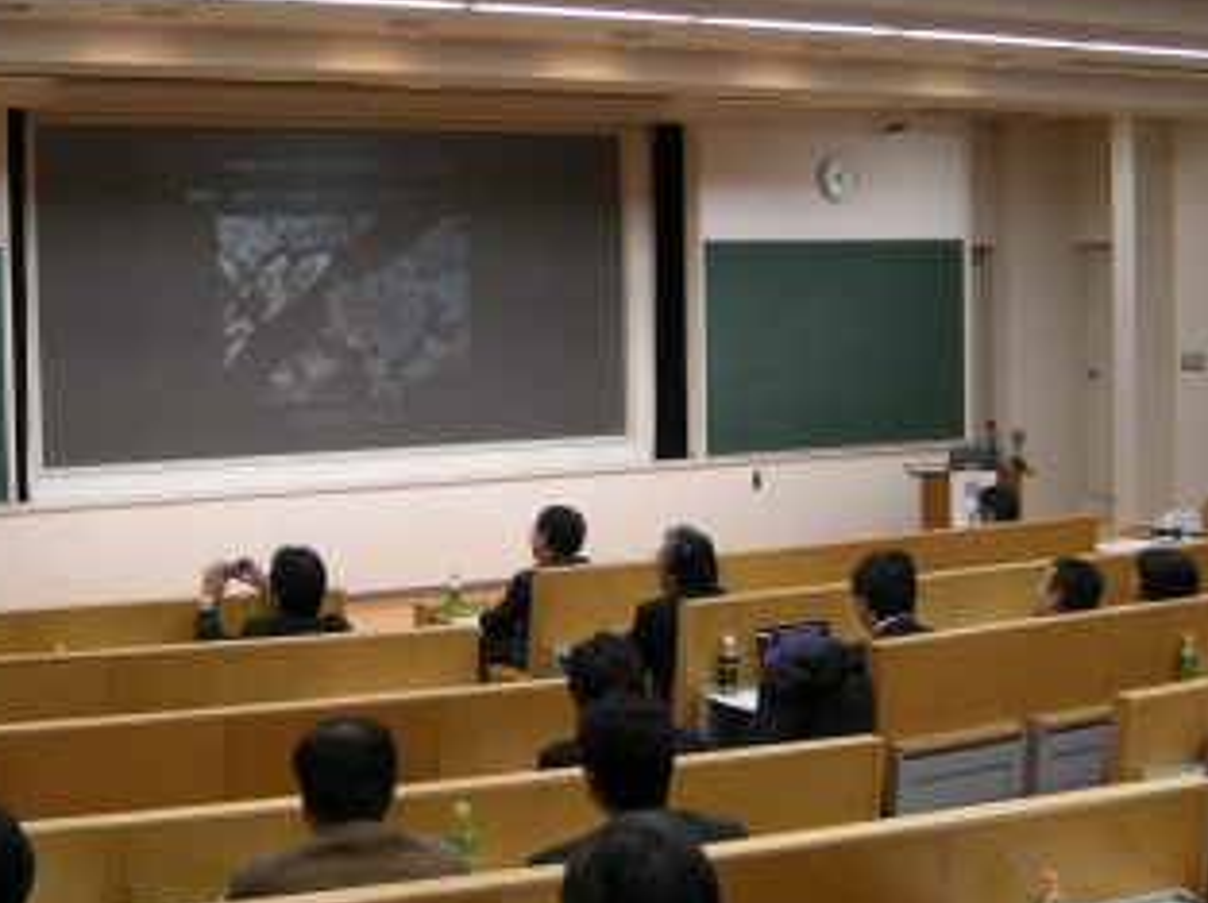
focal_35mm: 56
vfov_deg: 26.0
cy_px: 403
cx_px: 479
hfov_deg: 34.3
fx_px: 1952
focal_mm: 7.5
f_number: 2.7
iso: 156
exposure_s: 1/56.6
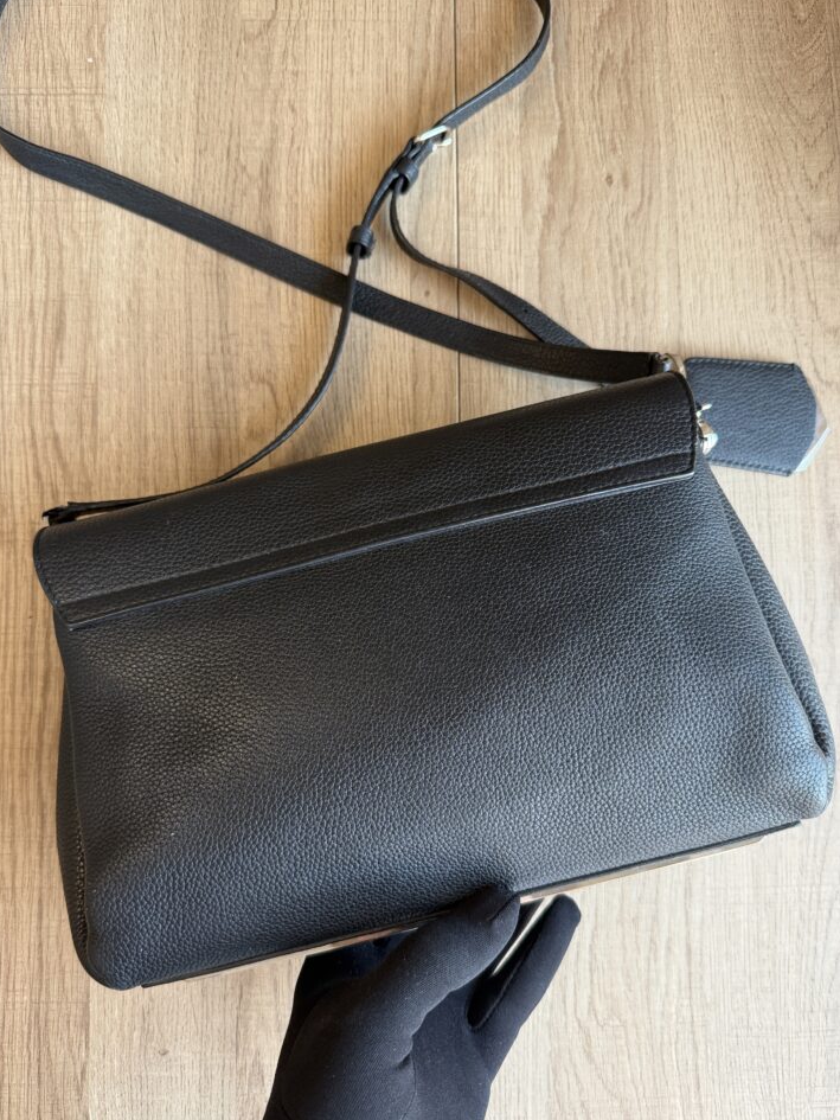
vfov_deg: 67.3
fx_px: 841
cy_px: 581
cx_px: 409
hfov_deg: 53.1
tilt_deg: -86.3
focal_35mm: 26
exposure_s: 1/121
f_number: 1.78
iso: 200
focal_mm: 6.76
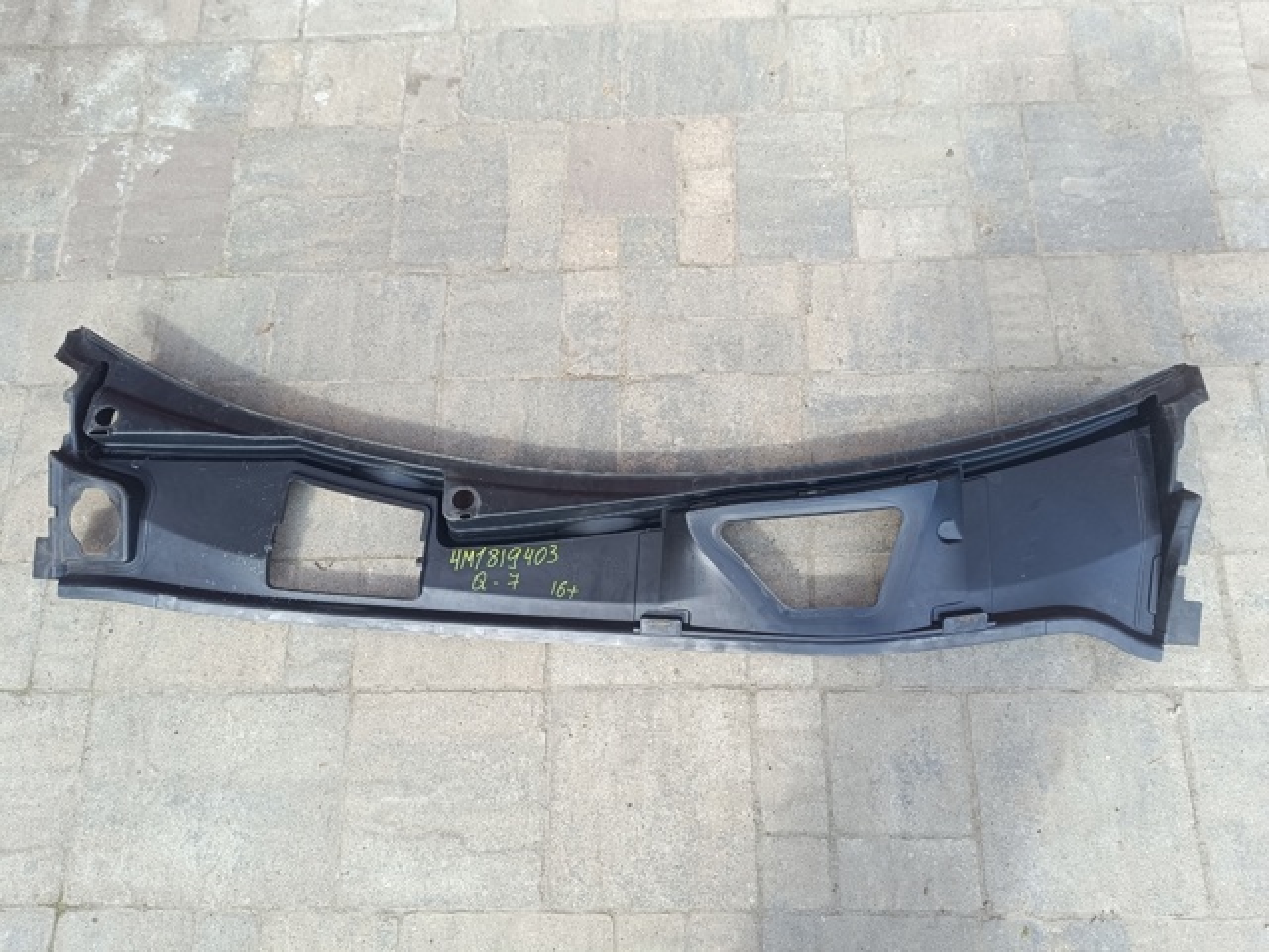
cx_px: 634
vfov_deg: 56.8
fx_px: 880
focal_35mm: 24
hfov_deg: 71.6
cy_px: 476
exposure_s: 1/291
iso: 54
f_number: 1.88
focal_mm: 5.59
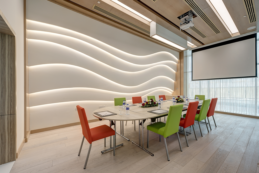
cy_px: 86
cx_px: 130
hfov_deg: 104.2
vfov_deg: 81.2
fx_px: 101
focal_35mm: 14
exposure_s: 1/10
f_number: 8
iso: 80
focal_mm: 14
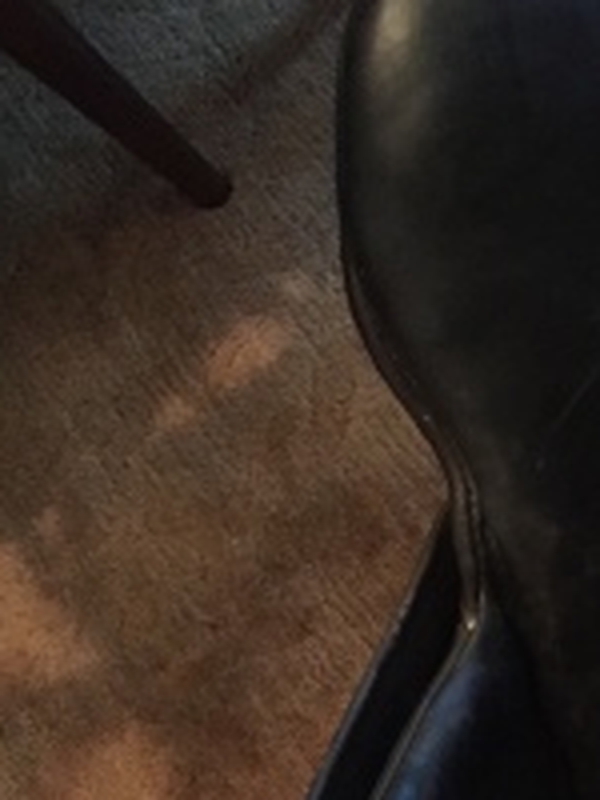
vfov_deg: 22.8
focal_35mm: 81
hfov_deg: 16.9
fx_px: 1872
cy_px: 864
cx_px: 836
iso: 500
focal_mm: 4.15
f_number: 2.2
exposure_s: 1/15
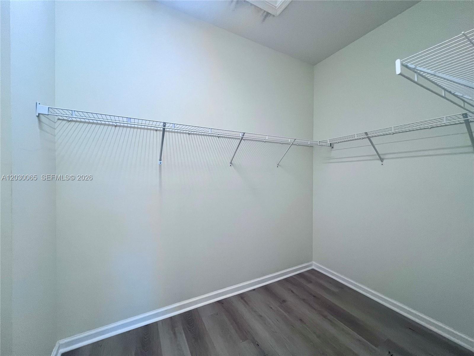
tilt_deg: -1.1
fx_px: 178
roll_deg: +0.0
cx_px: 237
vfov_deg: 89.9
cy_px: 178
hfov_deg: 106.2
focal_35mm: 13
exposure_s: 1/60
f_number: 1.8
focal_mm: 1.57
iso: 125
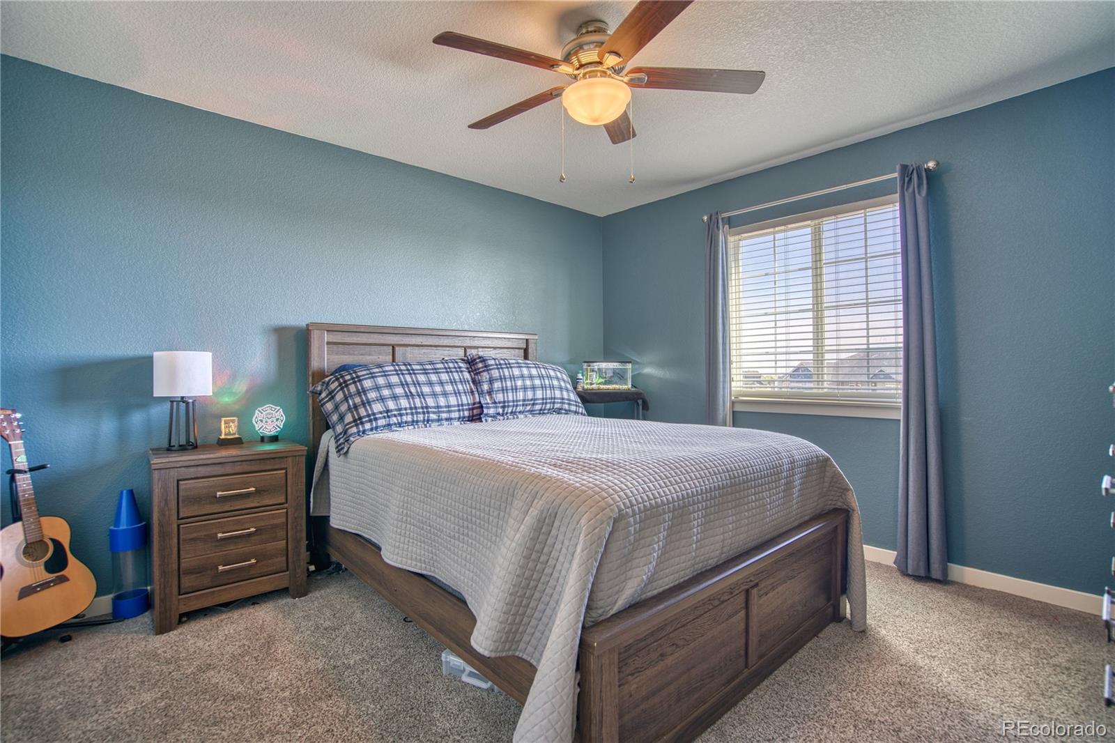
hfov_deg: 96.7
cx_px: 558
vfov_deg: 73.7
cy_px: 372
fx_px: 495
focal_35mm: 16
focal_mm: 16
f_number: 4
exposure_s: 1/25
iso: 500
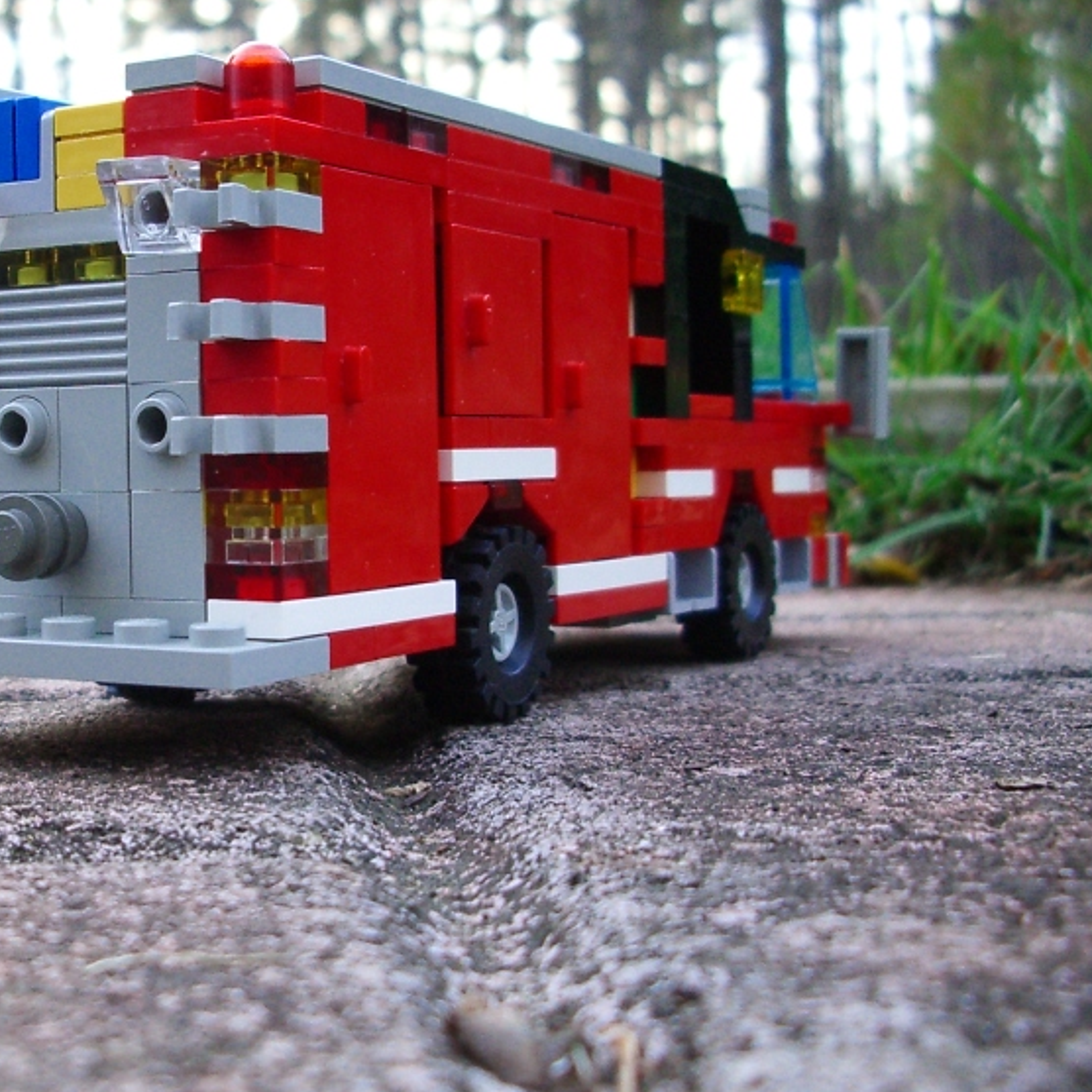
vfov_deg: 30.0
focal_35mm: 57
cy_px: 544
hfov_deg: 29.6
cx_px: 267
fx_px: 2034
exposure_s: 1/60
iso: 200
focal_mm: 5.8
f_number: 2.6
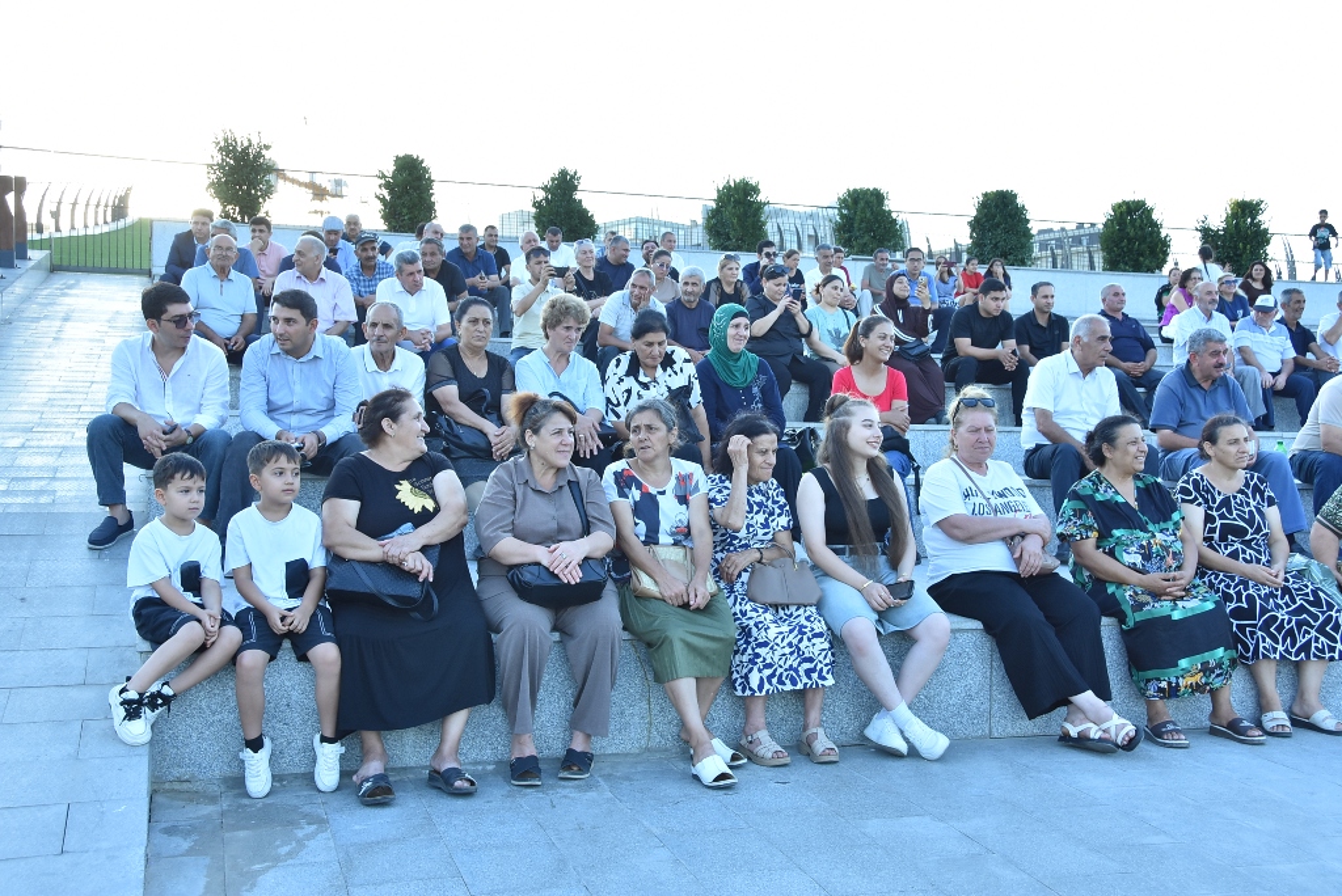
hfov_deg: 46.4
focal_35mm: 42
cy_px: 448
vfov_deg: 31.9
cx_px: 671
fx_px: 1566
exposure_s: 1/125
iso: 320
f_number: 6.3
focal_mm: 28
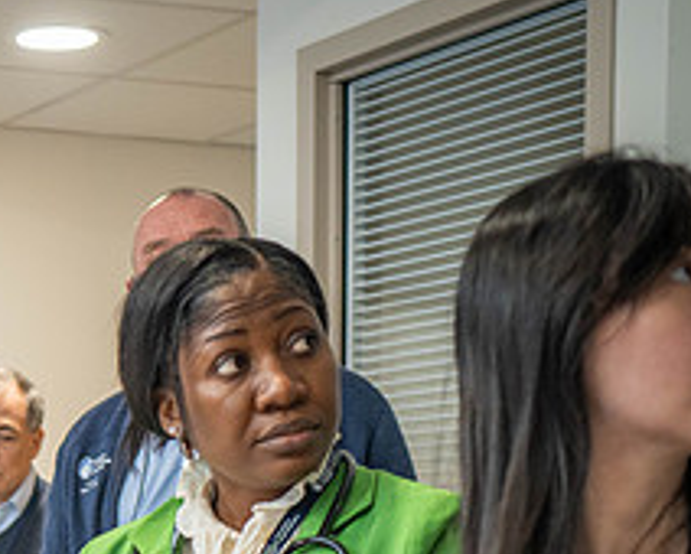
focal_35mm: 109
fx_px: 2231
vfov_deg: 13.7
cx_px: -360
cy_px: 686
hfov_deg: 16.1
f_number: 2.5
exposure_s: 1/200
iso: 1000
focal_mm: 35
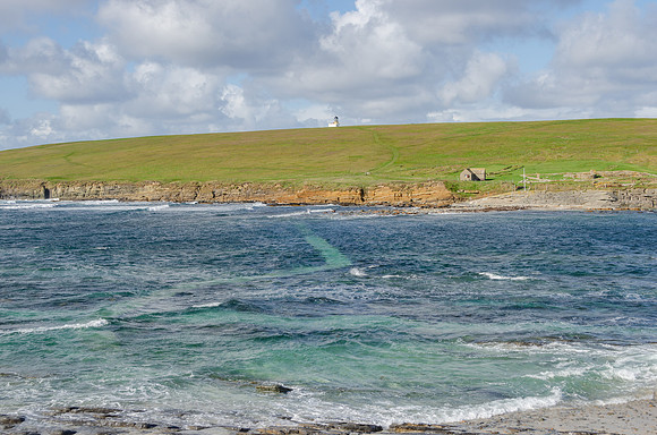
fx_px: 983
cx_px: 328
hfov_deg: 36.9
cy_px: 218
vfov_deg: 24.9
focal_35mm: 54
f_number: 8
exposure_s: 1/250
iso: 100
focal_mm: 36
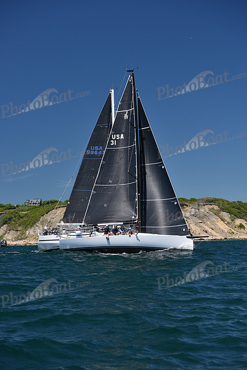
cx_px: 124
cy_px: 185
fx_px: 771
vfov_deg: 27.0
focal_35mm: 75
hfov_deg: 18.2
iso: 250
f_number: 5
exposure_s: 1/800
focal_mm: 75
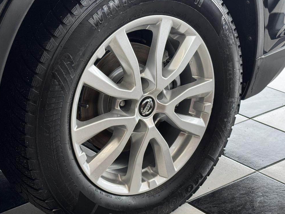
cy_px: 100
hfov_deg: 23.3
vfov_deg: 17.6
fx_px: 692
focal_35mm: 84
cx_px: 149
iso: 64
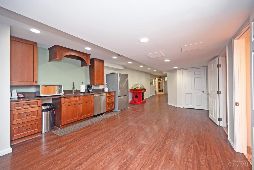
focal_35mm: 14
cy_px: 85
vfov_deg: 81.2
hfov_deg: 104.3
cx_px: 127
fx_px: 99
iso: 900
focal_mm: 14
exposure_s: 1/60
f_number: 4
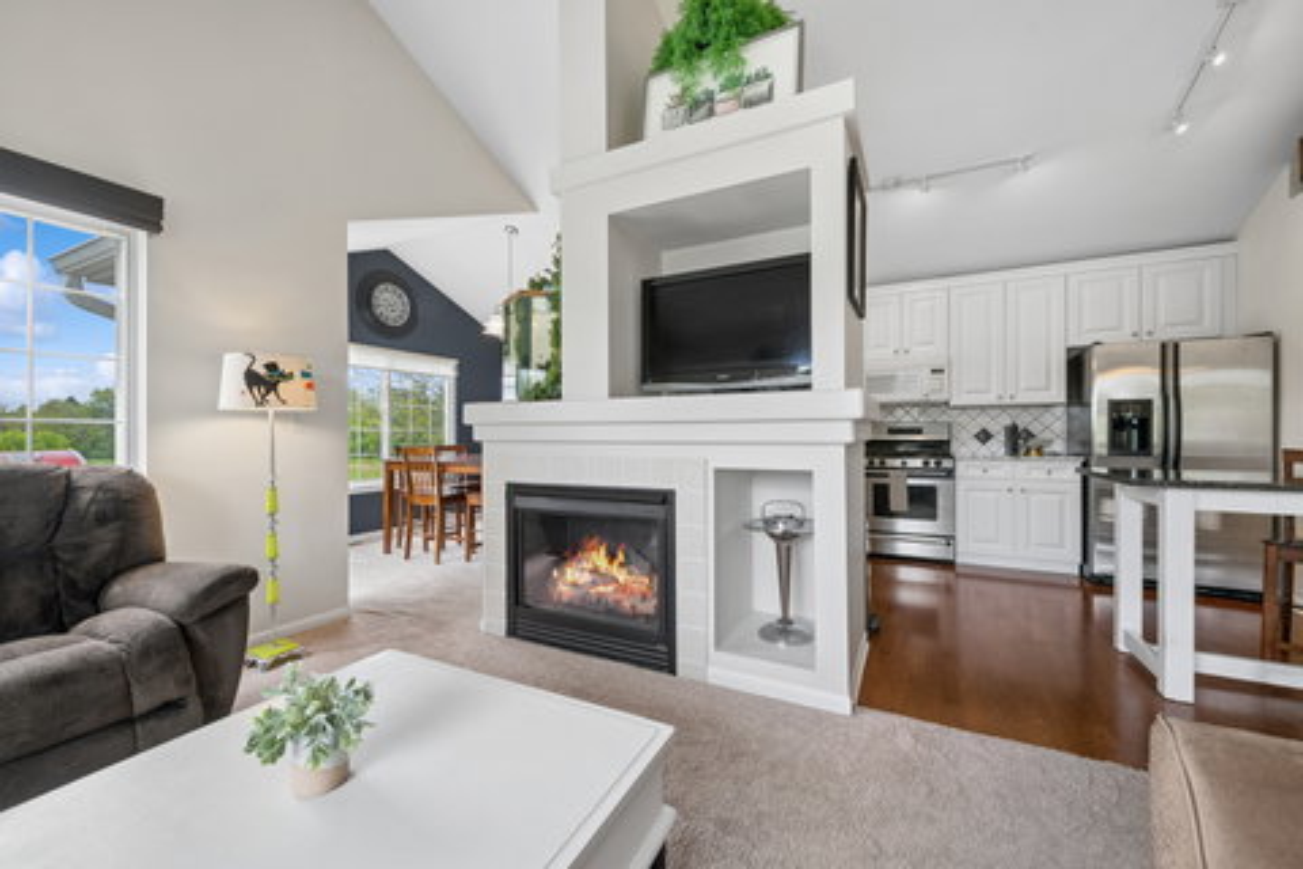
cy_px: 434
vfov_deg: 81.2
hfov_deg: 104.3
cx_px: 652
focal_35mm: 14
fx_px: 507
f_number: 8
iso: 400
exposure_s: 1/90
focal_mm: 14
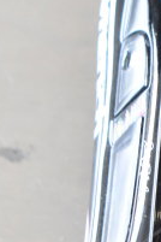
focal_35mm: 355
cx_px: 266
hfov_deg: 3.8
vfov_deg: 5.8
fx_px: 2381
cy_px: 226
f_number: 5.6
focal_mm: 52
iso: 1250
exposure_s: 1/80
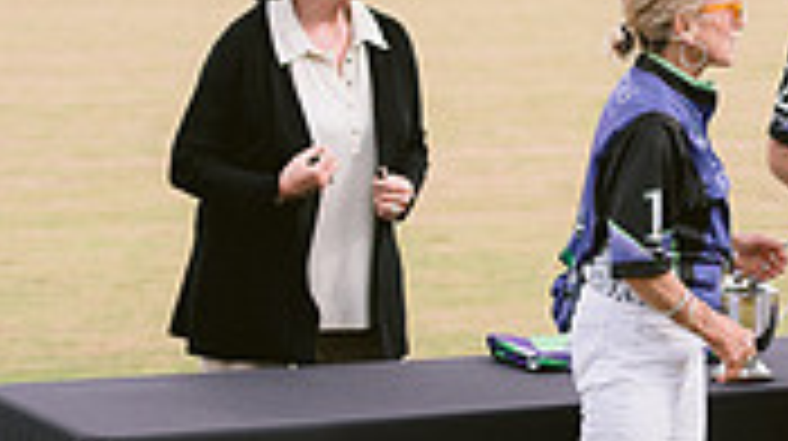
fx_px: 3632
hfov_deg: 11.9
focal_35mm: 174
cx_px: 1117
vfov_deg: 7.0
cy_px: 146
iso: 200
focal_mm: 50
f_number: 2.8
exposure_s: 1/2500
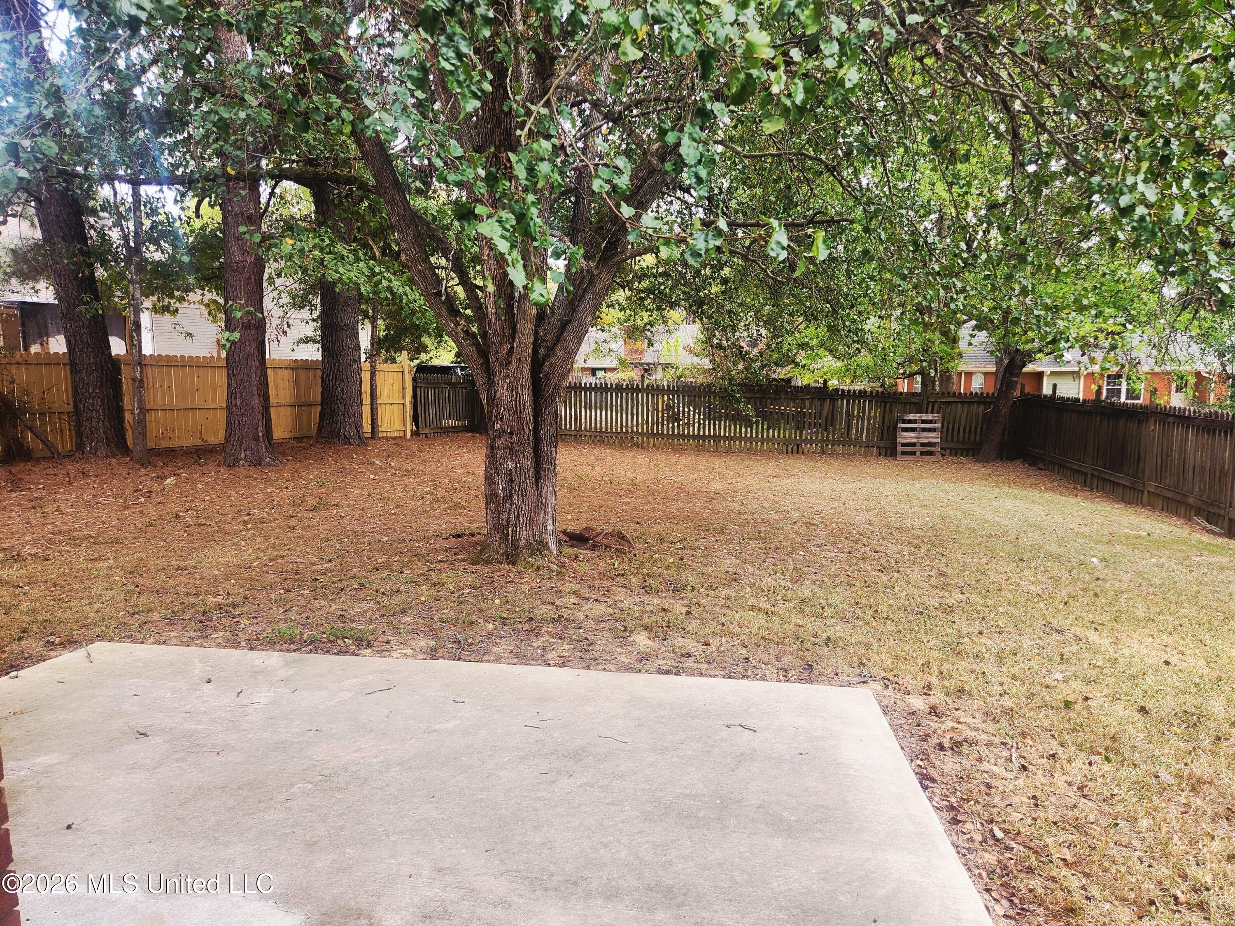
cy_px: 463
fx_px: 821
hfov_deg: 73.9
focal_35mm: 23
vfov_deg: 58.9
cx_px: 618
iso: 50
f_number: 1.8
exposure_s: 1/182
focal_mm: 5.4
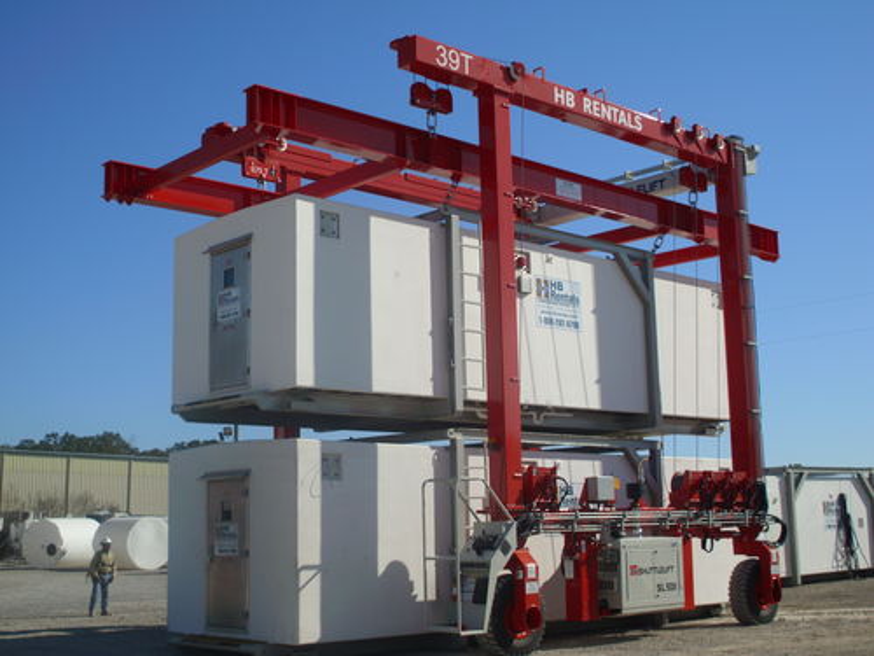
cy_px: 328
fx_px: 1262
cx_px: 437
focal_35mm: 50
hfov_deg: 38.2
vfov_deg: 29.1
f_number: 8.3
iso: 50
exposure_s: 1/224
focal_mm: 8.4
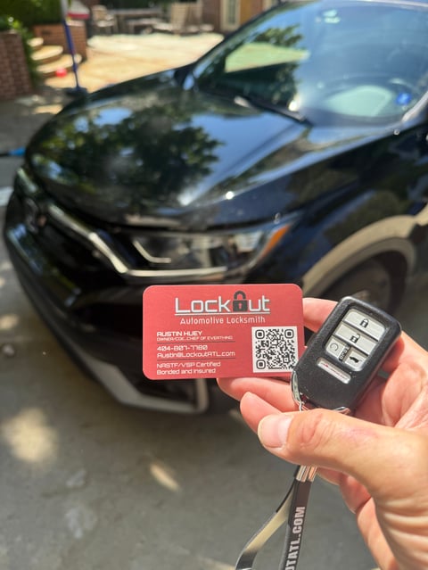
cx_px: 214
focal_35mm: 24
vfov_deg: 71.6
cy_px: 285
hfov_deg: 56.9
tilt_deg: -36.0
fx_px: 395
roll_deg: -0.3
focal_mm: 6.76
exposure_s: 1/1314
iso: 100
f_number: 1.78
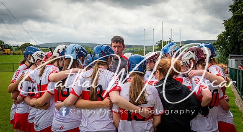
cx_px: 122
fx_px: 472
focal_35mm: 74
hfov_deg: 28.9
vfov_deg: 15.8
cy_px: 51
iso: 100
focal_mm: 70
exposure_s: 1/100
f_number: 6.3
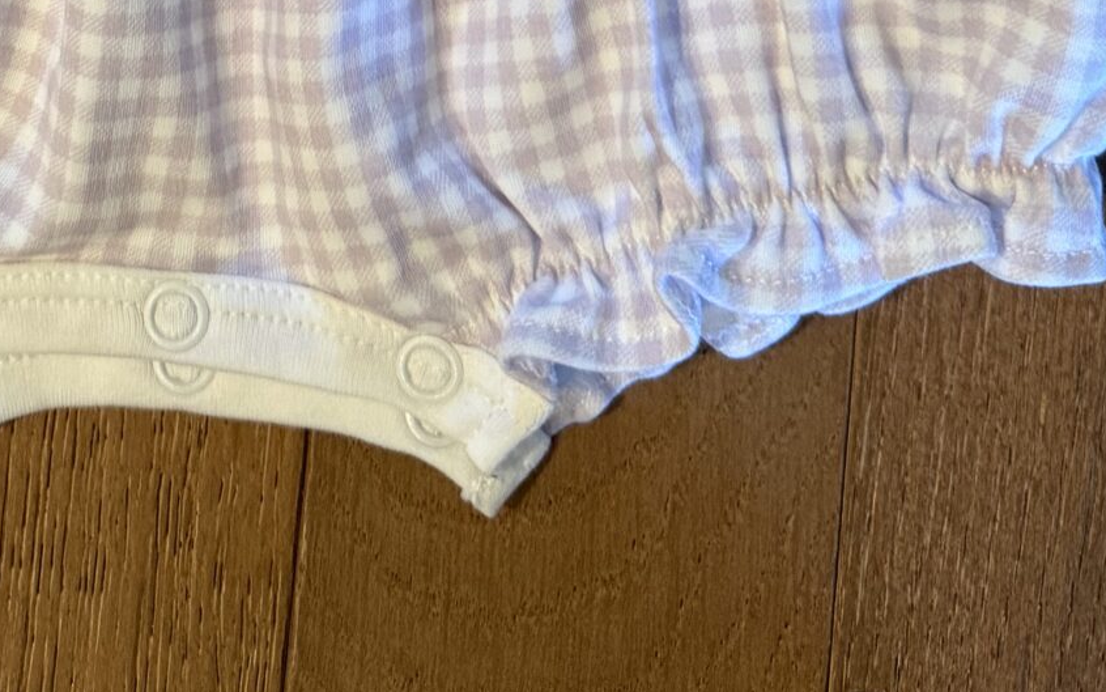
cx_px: 154
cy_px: -746
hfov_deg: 26.1
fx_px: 2321
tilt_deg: -82.2
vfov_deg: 14.0
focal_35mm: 77
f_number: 1.78
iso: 200
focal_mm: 6.76
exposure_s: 1/60
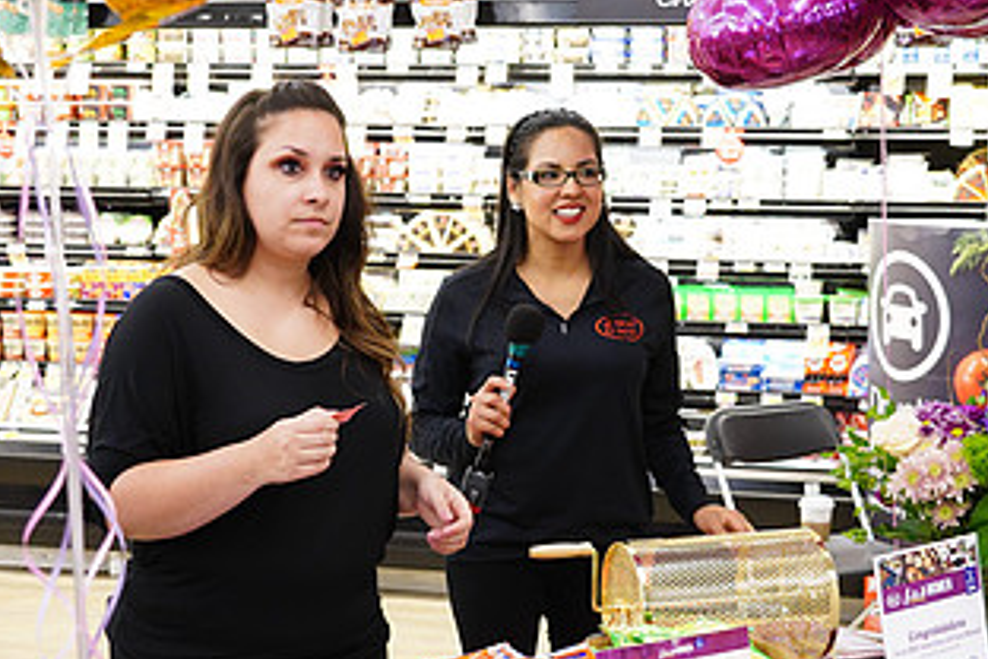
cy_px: 375
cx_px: 548
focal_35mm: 67
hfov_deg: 30.1
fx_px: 1839
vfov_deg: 20.3
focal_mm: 36
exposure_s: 1/100
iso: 2000
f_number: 4
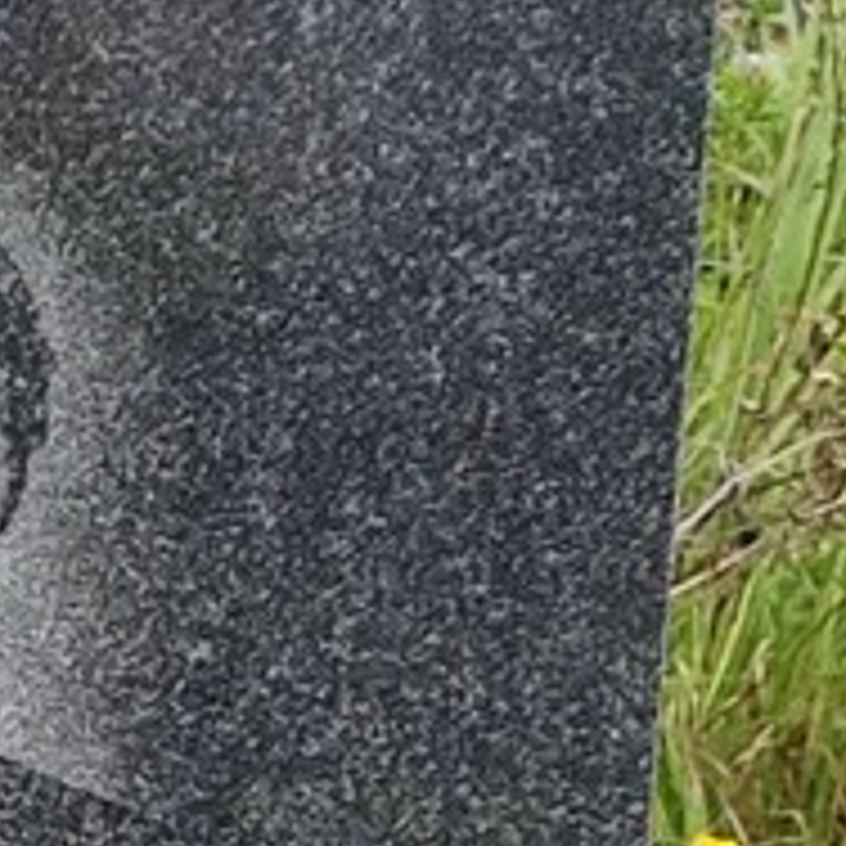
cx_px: -738
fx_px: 2599
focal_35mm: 94
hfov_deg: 15.5
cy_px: 972
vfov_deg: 17.7
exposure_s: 1/284
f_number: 1.9
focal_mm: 6.04
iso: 50
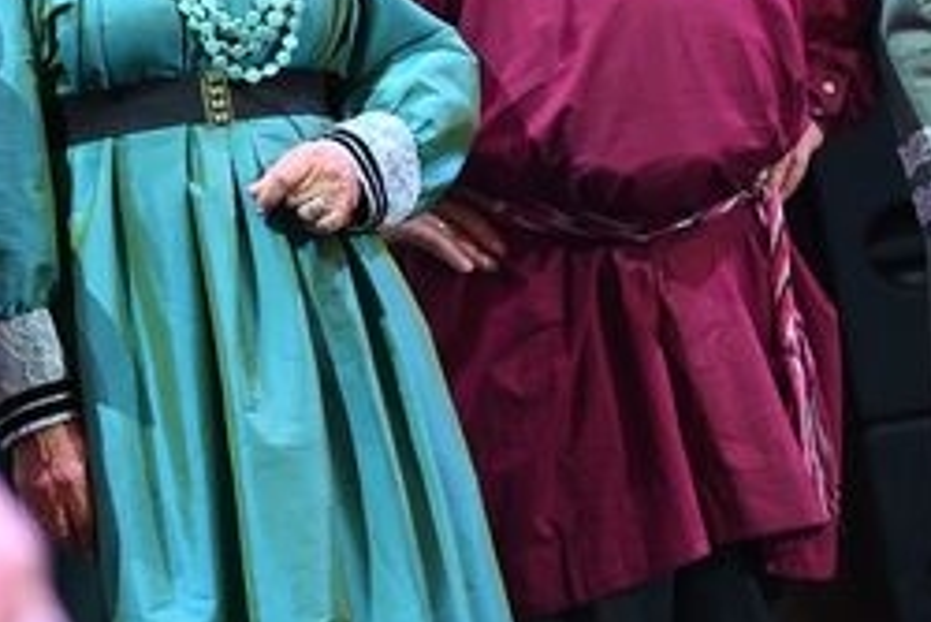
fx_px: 7763
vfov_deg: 4.6
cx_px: 7
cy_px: -127
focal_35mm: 300
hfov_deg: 6.8
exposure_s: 1/320
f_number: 1.8
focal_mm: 50
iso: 640
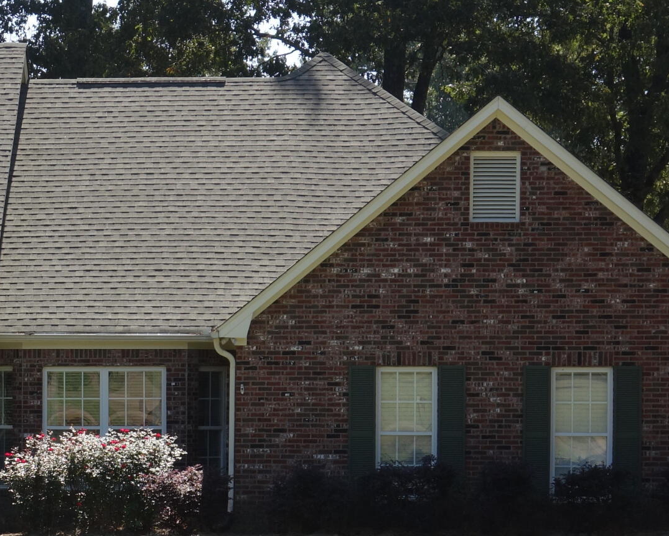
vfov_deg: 11.7
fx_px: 2594
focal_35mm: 131
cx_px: -88
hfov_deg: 14.3
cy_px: 426
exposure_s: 1/320
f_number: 5.6
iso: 125
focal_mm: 18.66
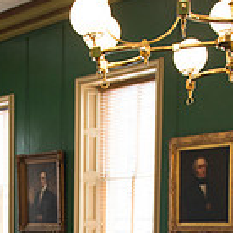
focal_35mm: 86
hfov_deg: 20.0
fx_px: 655
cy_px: 320
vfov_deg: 18.5
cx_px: 46
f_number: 3.2
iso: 1000
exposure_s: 1/80
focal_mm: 24
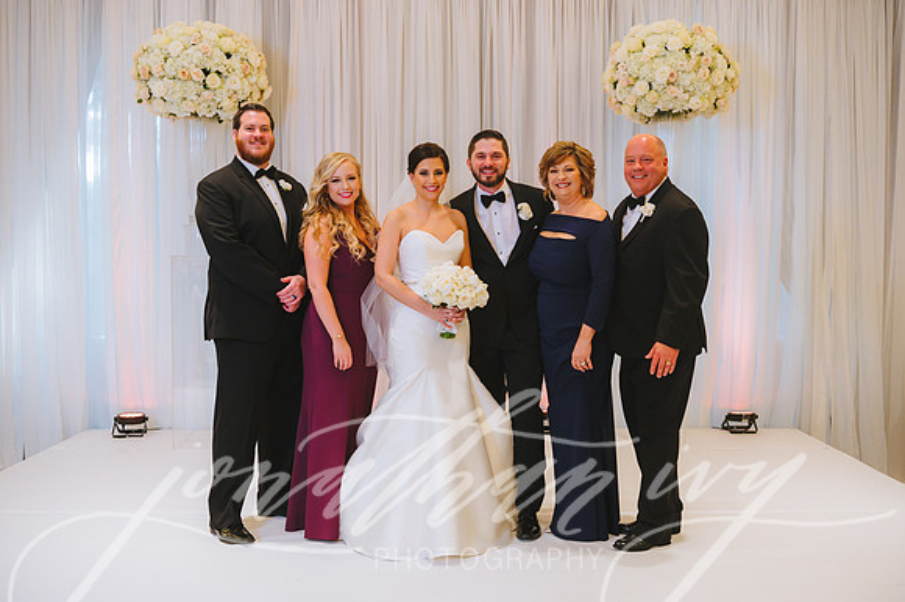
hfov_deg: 48.5
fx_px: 1005
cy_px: 301
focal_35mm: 40
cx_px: 452
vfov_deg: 33.4
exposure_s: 1/160
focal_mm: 40
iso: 2000
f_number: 4
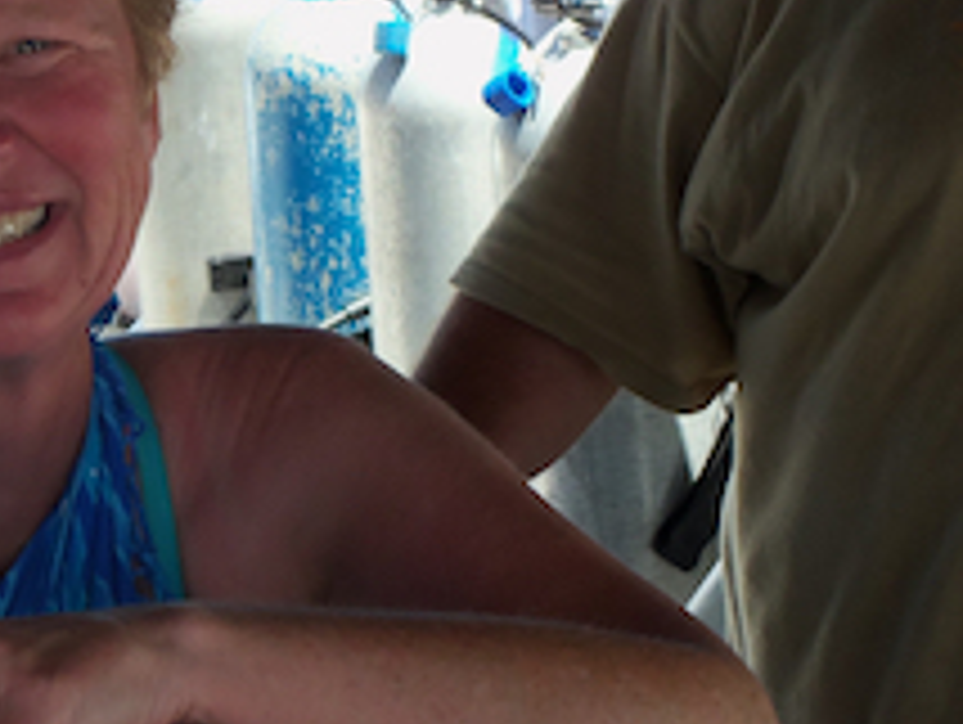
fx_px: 4428
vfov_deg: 9.3
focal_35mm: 159
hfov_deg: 12.3
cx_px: -14
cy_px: 196
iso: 80
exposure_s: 1/160
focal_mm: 11.1
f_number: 4
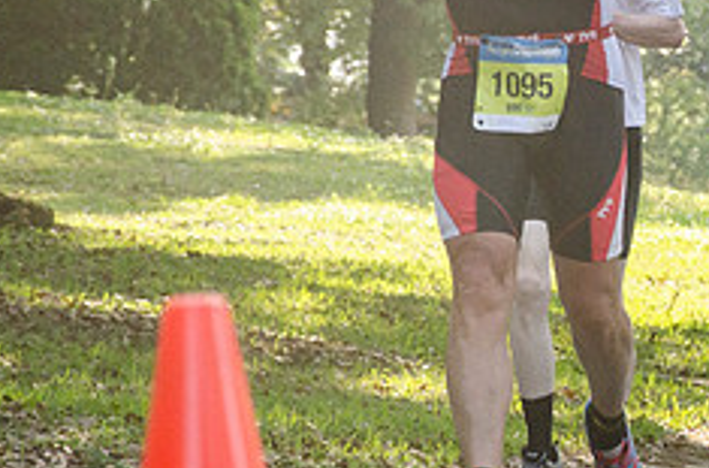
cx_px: 736
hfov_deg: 5.3
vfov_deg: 3.5
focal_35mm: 389
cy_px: 172
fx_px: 7636
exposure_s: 1/1600
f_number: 5.6
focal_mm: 105
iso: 800
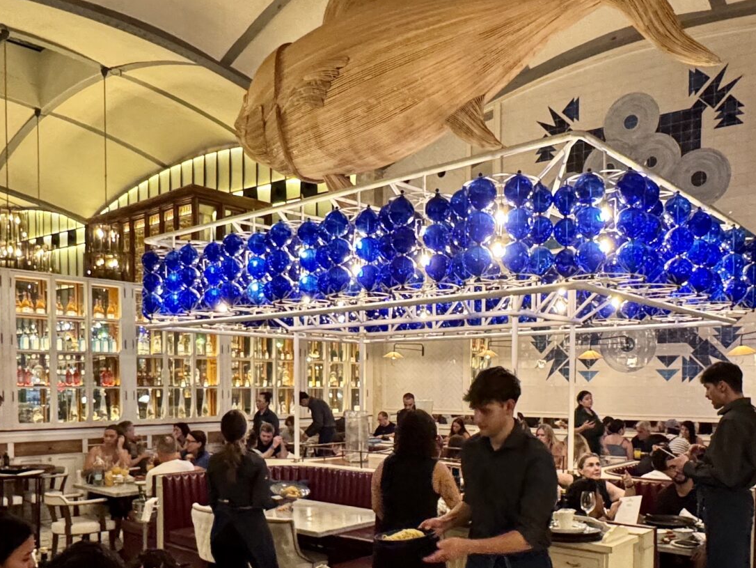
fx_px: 721
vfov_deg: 41.9
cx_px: 395
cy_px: 410
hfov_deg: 55.3
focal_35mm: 33
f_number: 2.2
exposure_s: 1/50
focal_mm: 2.22
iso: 640
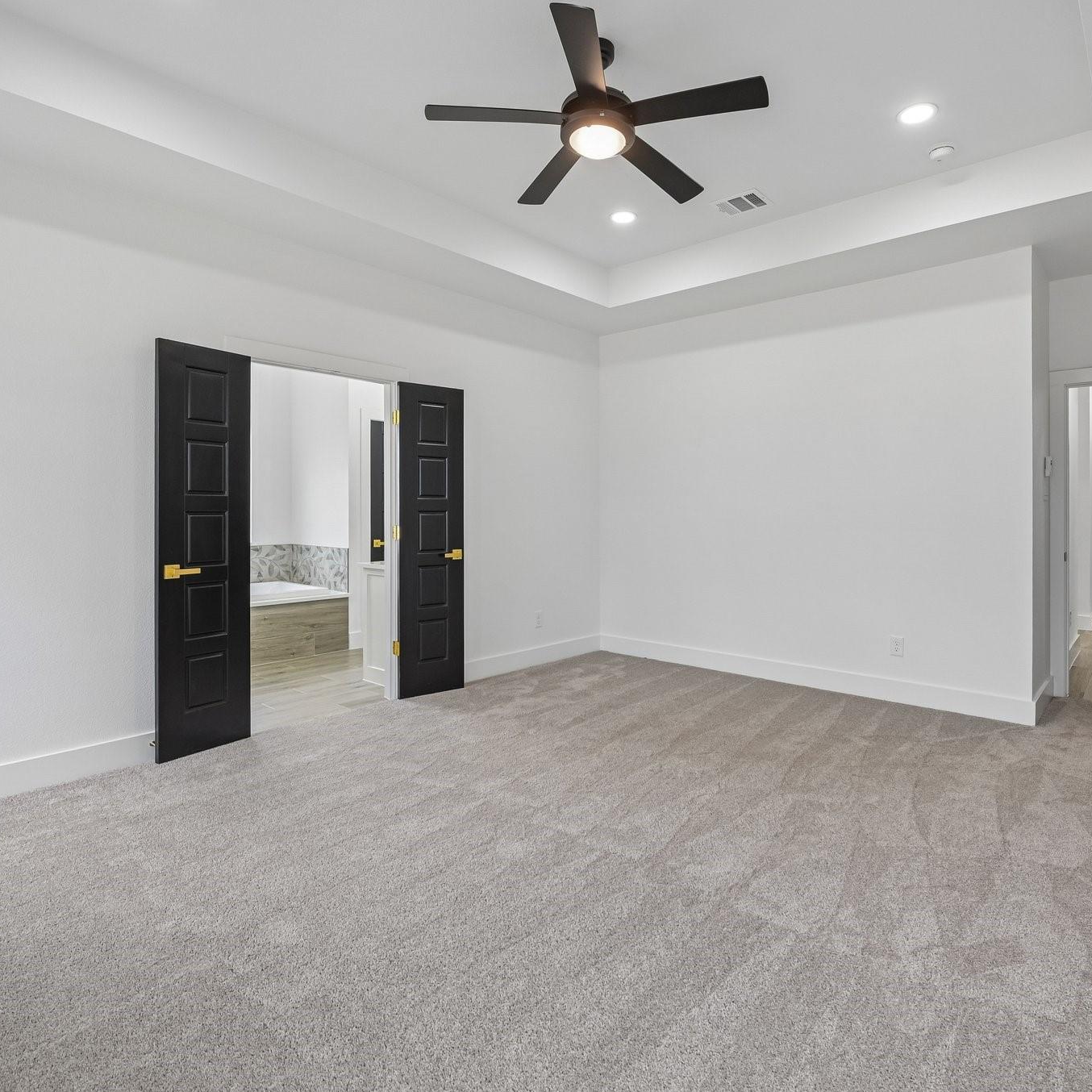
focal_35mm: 18
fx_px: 642
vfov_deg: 80.7
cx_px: 599
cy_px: 543
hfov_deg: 80.5
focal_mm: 14
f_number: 8
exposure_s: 1/30
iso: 400
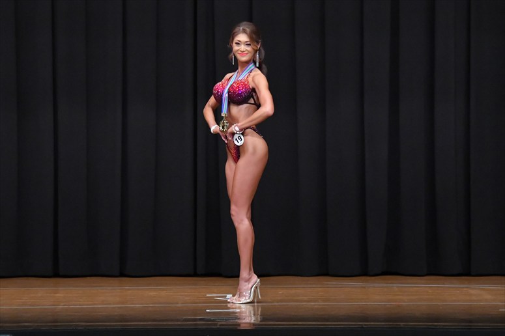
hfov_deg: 9.2
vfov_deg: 6.1
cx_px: 252
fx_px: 3155
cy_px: 168
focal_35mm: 225
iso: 8000
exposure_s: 1/400
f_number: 5.6
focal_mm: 150
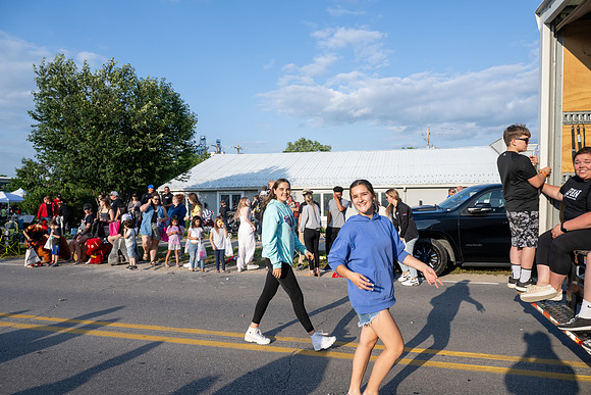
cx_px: 296
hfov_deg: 73.7
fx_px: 394
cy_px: 198
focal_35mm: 24
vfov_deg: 53.2
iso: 250
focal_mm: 24
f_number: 9
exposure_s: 1/250
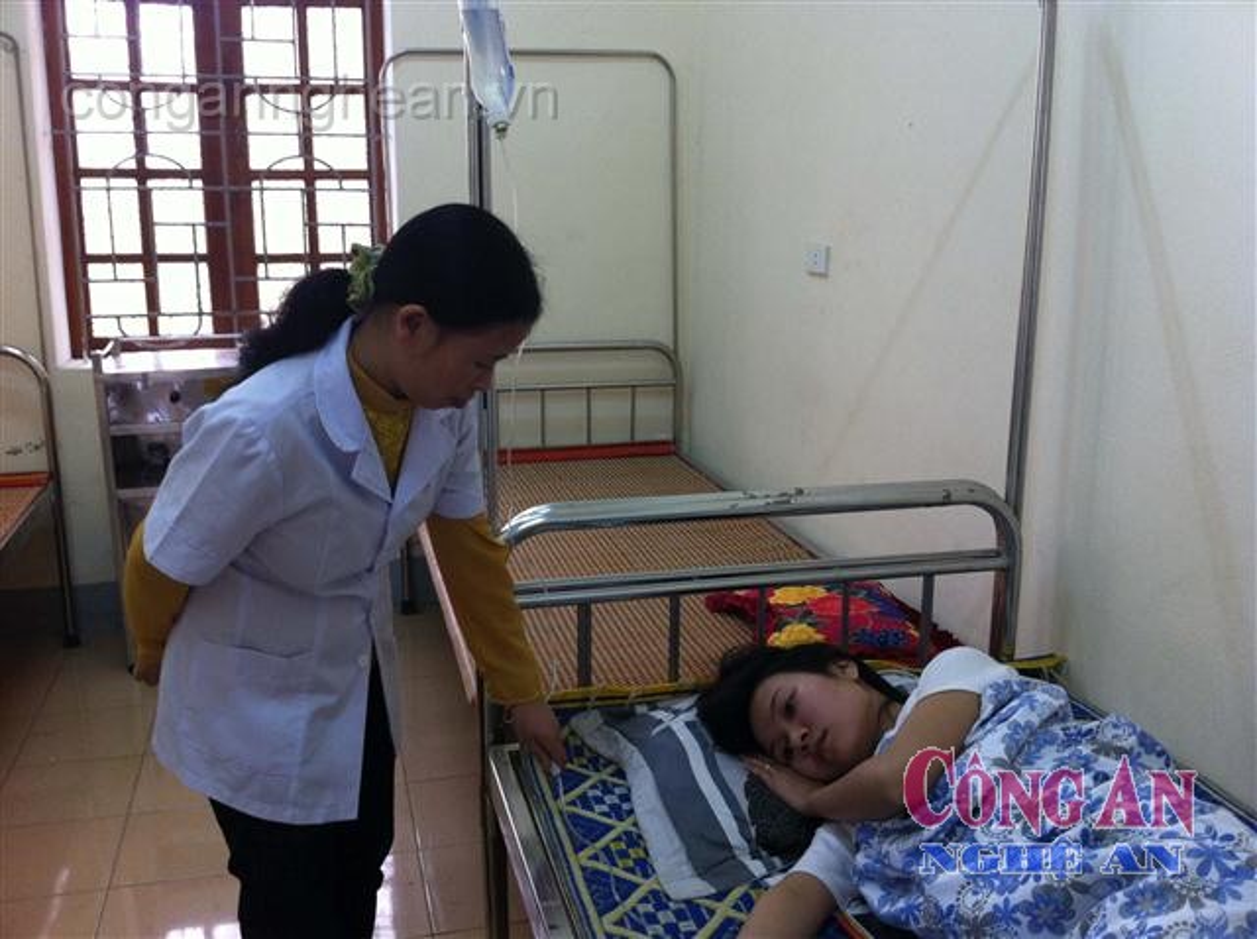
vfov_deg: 40.6
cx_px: 628
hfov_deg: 52.7
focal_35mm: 35
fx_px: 1269
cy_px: 470
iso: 125
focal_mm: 3.85
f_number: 2.8
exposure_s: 1/15
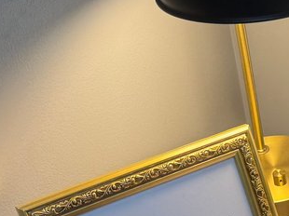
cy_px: 162
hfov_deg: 18.6
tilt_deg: -33.3
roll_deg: +0.7
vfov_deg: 15.8
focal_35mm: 93
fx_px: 776
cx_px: 436
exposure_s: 1/120
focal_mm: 6.76
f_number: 1.78
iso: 64
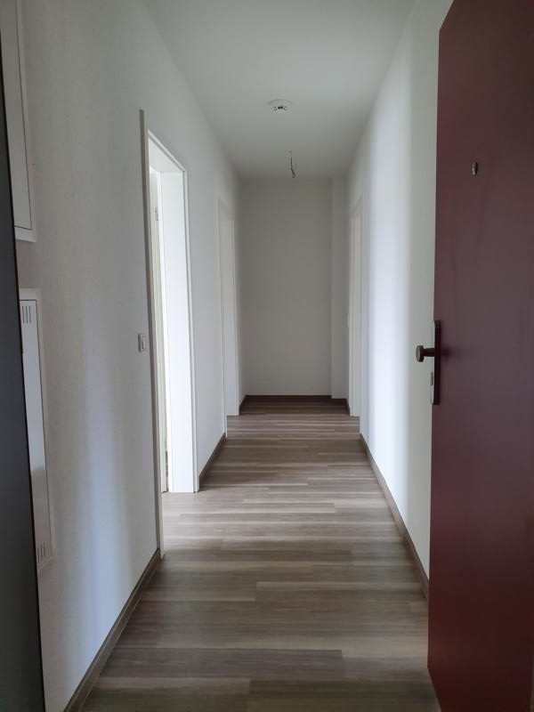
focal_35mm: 26
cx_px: 267
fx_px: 535
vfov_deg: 67.3
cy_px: 356
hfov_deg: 53.1
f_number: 2.4
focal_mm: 4.32
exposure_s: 1/100
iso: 250
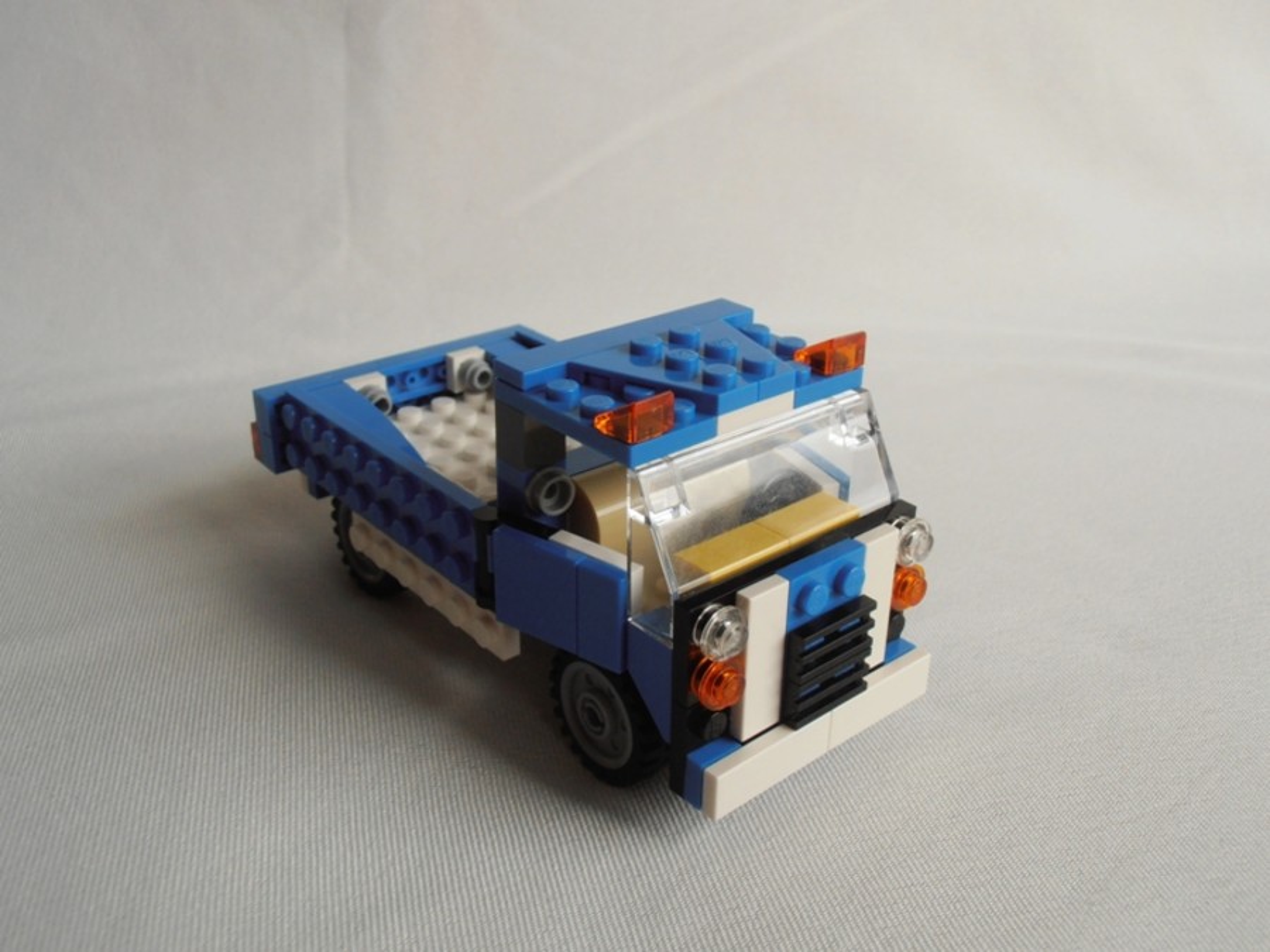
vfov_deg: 38.7
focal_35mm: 37
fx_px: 1357
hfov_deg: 50.1
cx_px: 635
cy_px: 476
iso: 80
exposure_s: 1/200
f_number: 3.9
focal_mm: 6.61
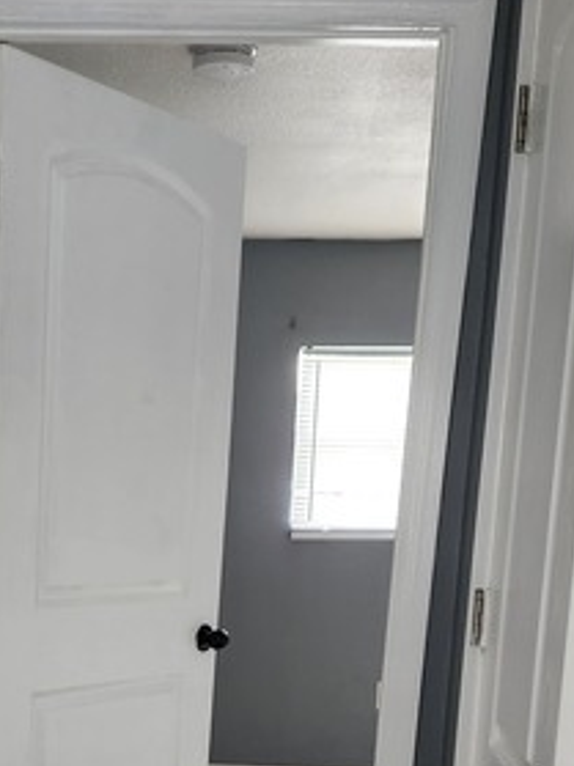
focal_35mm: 55
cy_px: 701
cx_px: 66
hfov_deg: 25.8
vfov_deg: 33.0
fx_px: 1217
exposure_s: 1/60
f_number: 1.8
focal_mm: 5.54
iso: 640
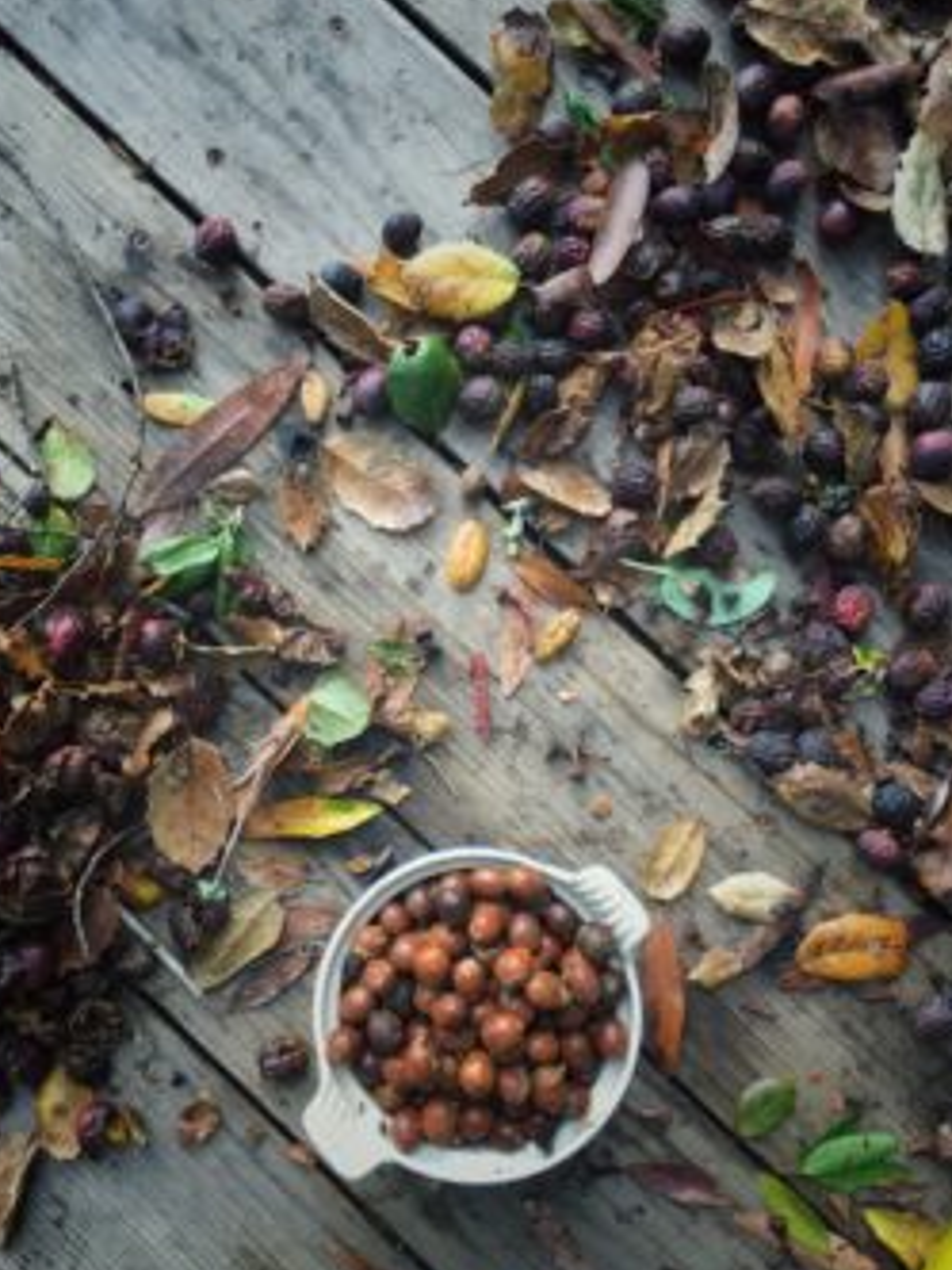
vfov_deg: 58.3
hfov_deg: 45.4
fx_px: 1137
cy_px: 648
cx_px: 447
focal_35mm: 31
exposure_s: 1/40
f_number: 2.2
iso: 25
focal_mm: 4.15
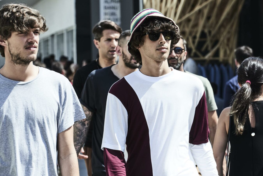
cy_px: 88
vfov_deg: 6.9
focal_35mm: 200
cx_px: 132
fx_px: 1461
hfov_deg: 10.3
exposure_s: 1/500
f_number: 10
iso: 500
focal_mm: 200
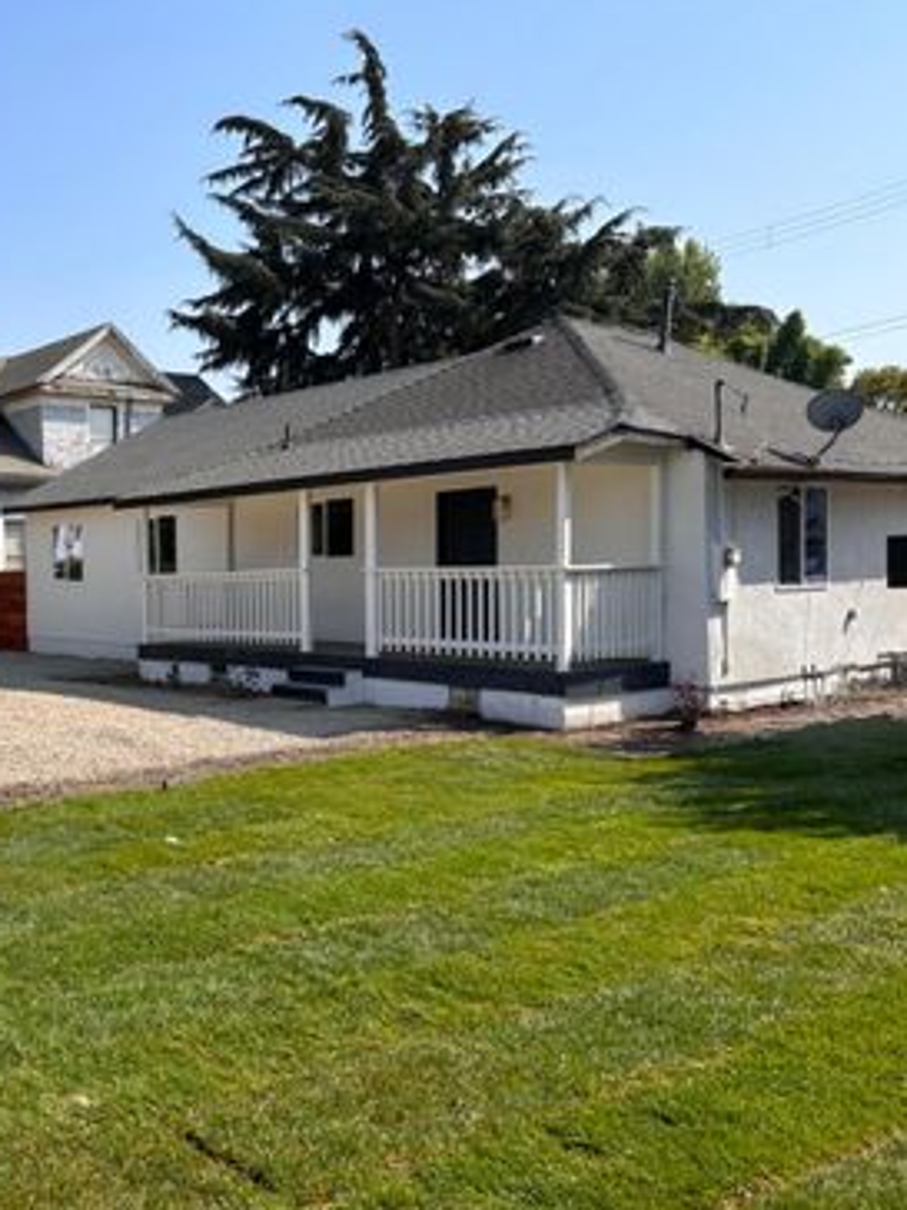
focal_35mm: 33
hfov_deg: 39.9
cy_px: 610
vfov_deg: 55.4
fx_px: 1153
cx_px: 96
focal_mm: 6.86
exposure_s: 1/4016
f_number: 1.78
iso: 80
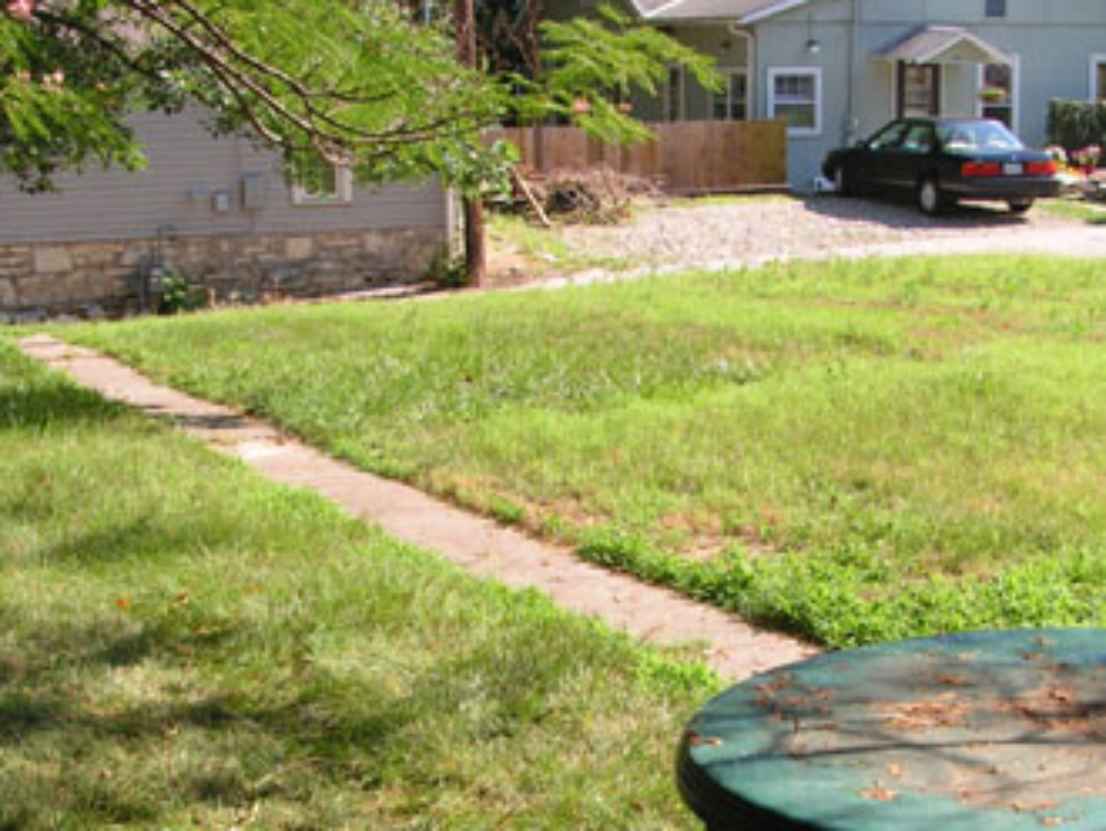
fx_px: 2206
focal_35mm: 69
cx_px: 734
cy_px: 469
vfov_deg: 21.3
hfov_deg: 28.0
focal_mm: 6.3
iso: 50
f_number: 5.6
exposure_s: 1/125
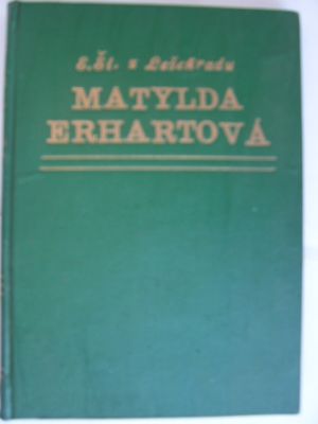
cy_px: 212
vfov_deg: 54.0
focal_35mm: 34
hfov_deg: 41.8
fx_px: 416
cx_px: 159
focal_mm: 5.6
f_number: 2.7
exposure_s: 1/30
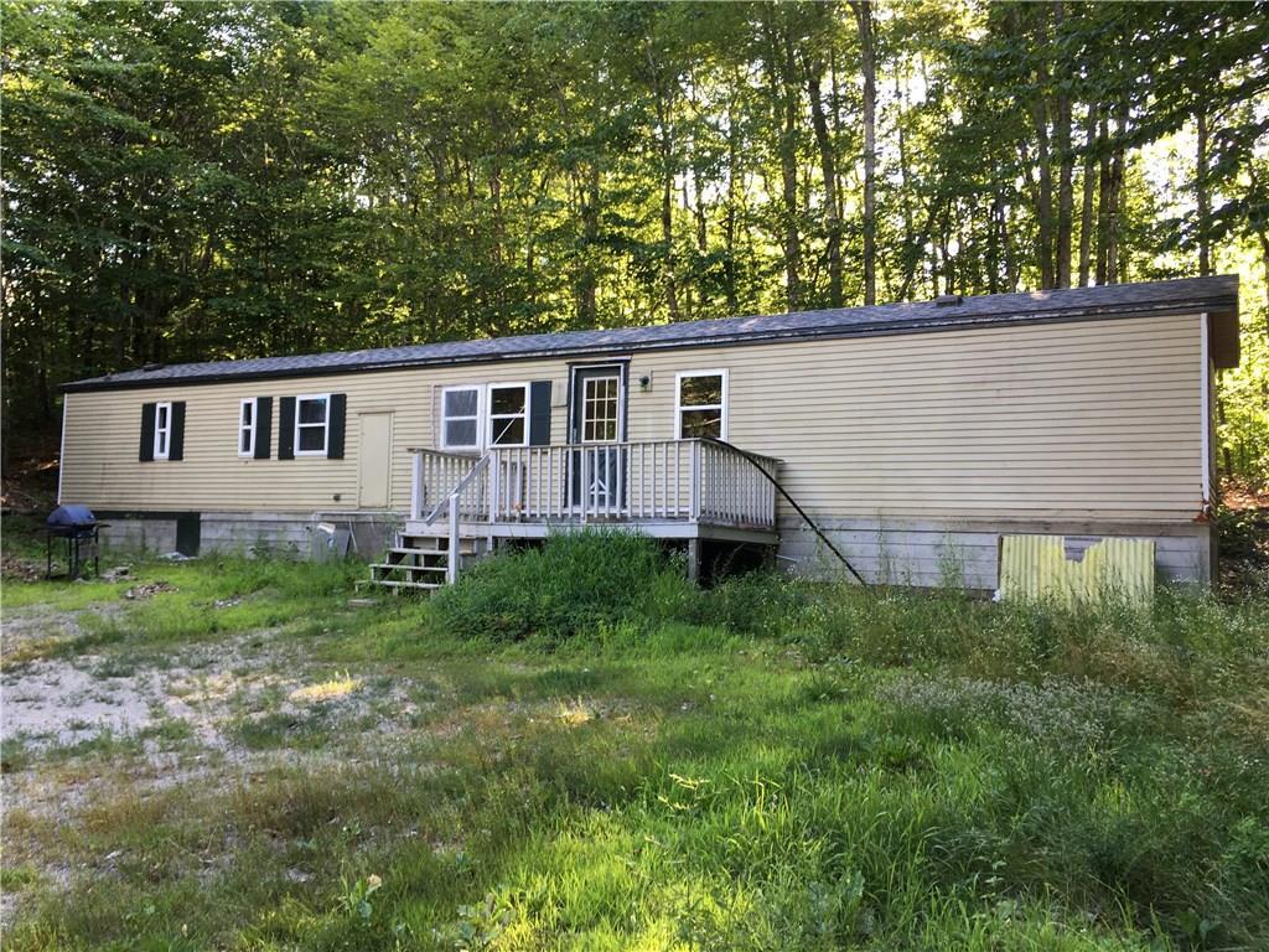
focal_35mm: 29
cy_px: 476
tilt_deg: +4.6
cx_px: 634
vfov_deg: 48.2
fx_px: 1063
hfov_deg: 61.7
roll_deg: -2.9
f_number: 2.2
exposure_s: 1/60
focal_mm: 4.15
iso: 25
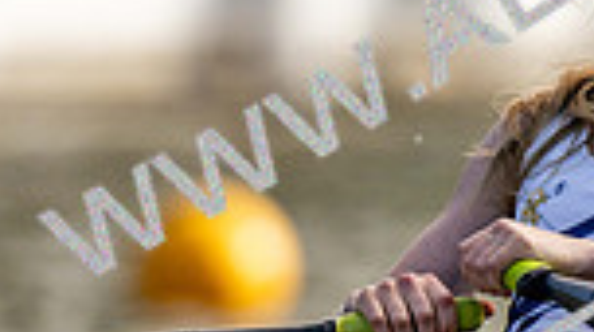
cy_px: 287
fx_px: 37764
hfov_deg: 0.9
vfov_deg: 0.5
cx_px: 524
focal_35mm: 2401
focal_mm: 600
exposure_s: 1/2500
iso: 280
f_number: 4
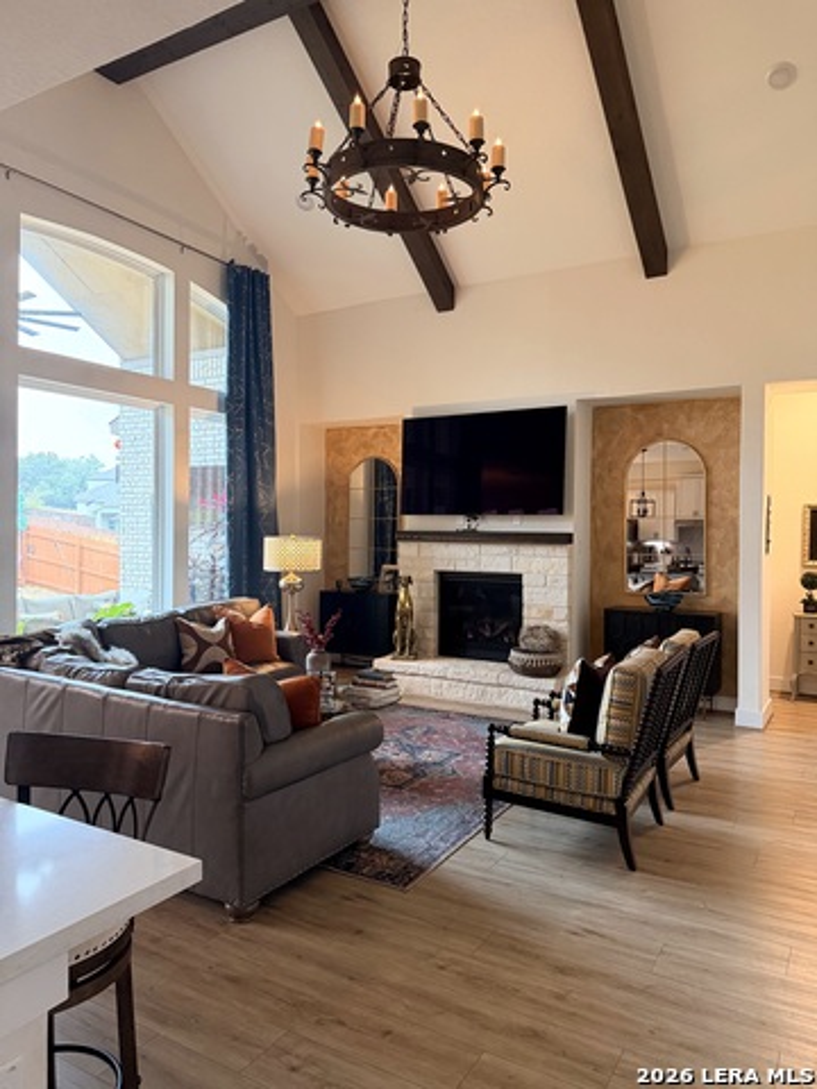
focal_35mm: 24
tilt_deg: -1.2
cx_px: 408
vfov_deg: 71.6
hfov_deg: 56.8
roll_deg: -0.7
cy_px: 544
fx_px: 755
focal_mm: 6.76
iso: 400
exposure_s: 1/60.2
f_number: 1.78
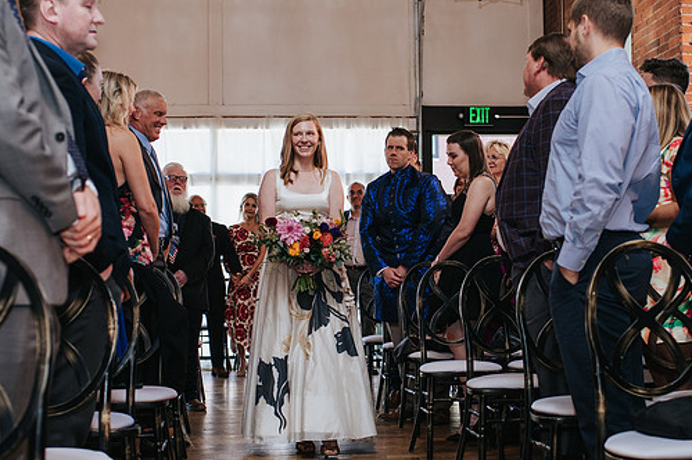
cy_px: 271
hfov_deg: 33.4
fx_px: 1153
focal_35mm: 60
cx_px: 398
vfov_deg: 22.6
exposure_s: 1/200
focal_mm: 35
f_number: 3.2
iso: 560
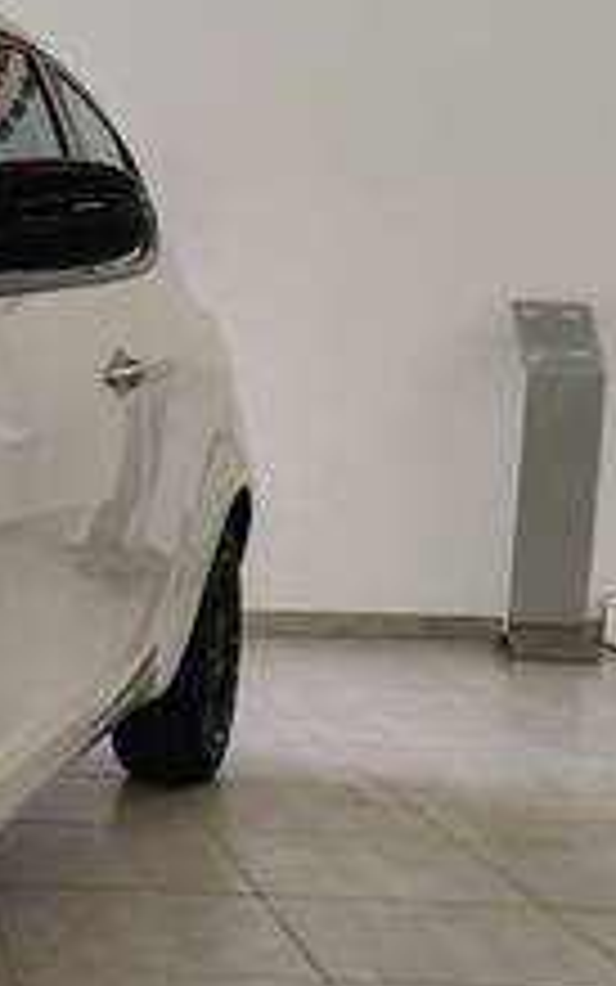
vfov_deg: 27.8
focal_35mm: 74
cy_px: 556
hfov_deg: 15.7
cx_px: -393
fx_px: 1986
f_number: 1.9
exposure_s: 1/100
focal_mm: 6.12
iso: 64
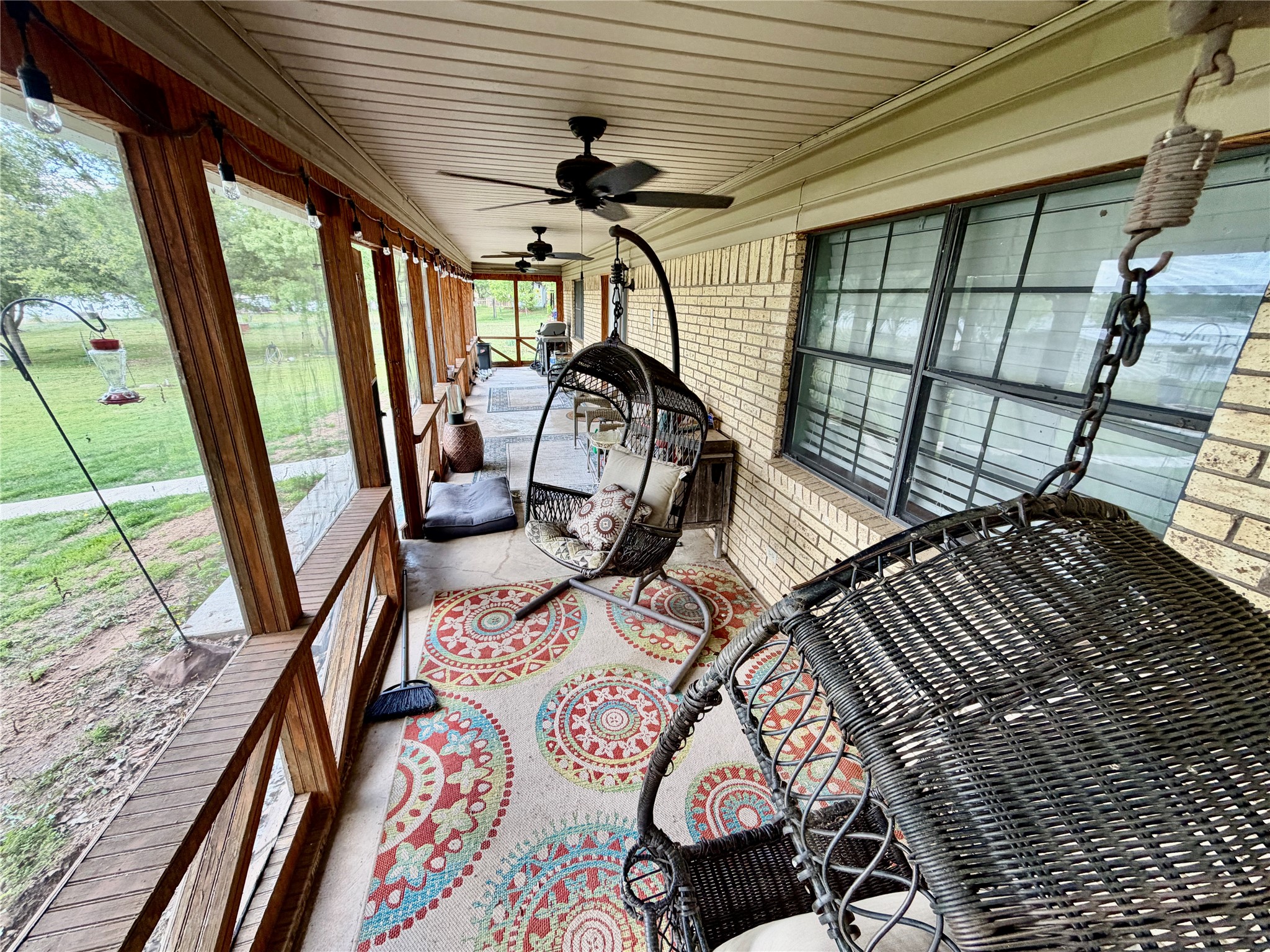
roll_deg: -1.8
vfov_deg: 85.7
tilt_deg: -18.7
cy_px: 476
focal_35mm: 14
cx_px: 635
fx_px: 514
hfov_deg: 102.1
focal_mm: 2.22
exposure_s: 1/121
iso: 125
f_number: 2.2
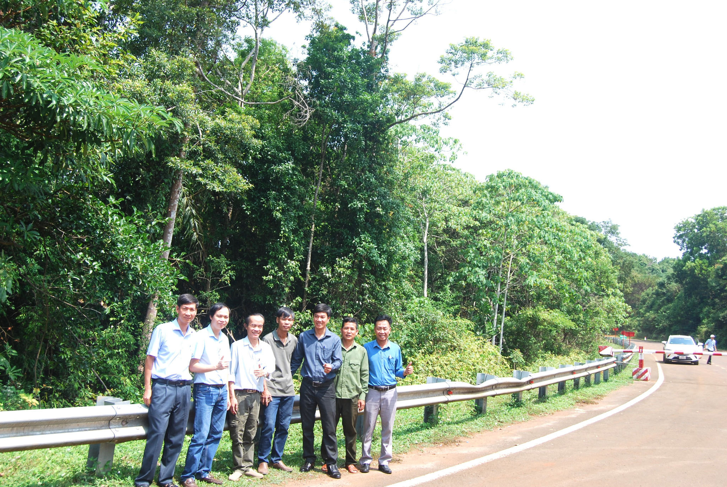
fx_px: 728
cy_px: 244
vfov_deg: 37.0
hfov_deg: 53.1
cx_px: 364
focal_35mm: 36
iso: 100
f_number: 6.3
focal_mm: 24
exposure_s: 1/160
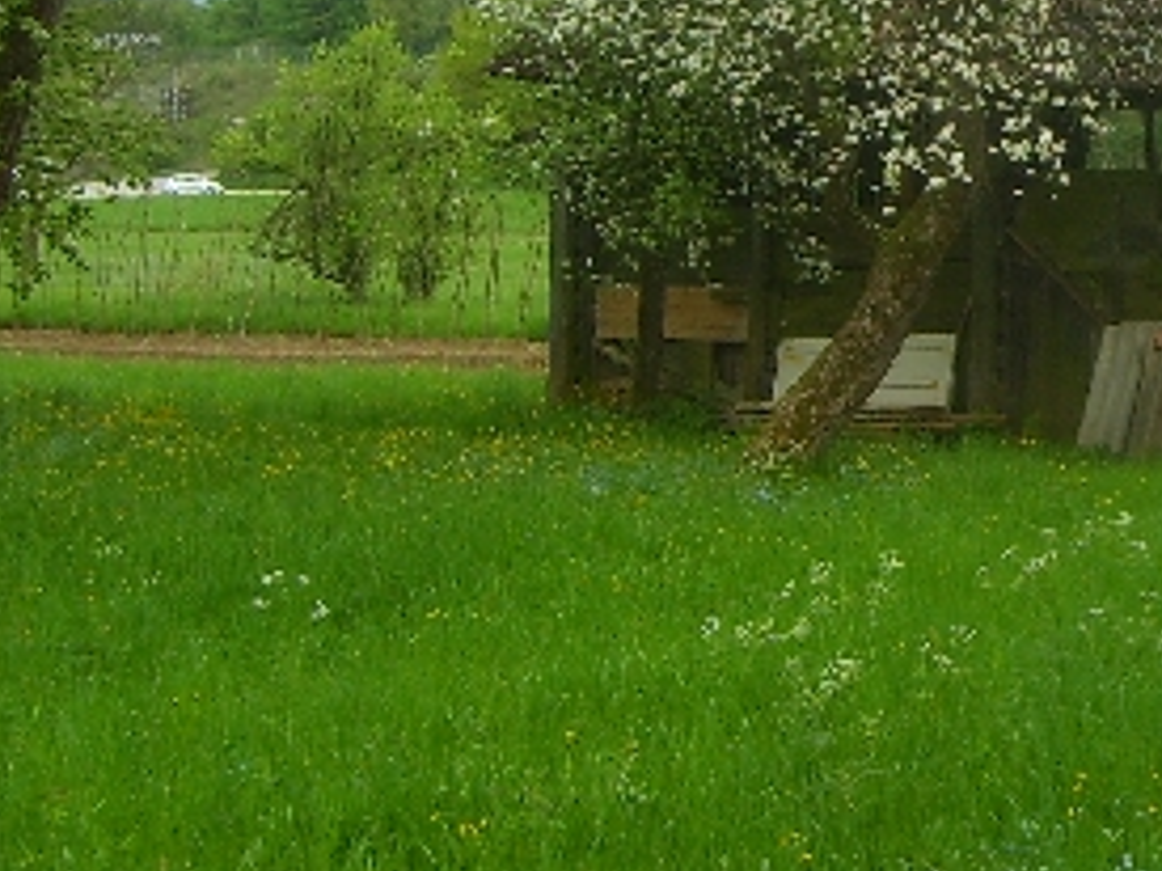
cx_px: 1361
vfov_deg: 14.3
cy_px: 0
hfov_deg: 18.4
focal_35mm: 102
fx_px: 3422
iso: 50
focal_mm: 5.8
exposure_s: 1/90
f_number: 2.8
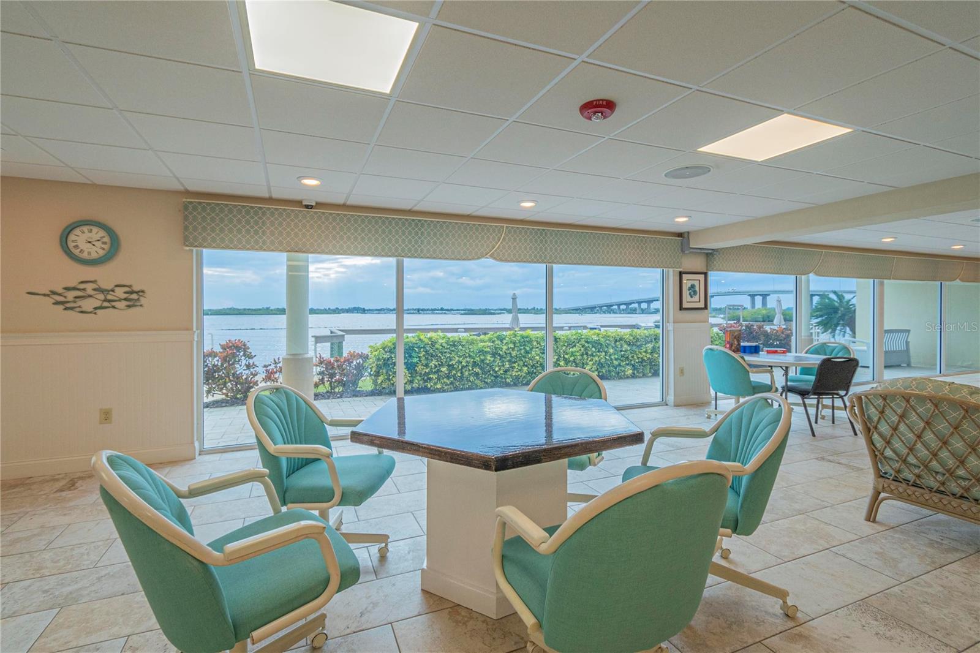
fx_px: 408
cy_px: 326
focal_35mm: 15
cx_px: 490
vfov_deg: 77.3
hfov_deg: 100.4
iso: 200
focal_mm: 10
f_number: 5.6
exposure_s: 1/250
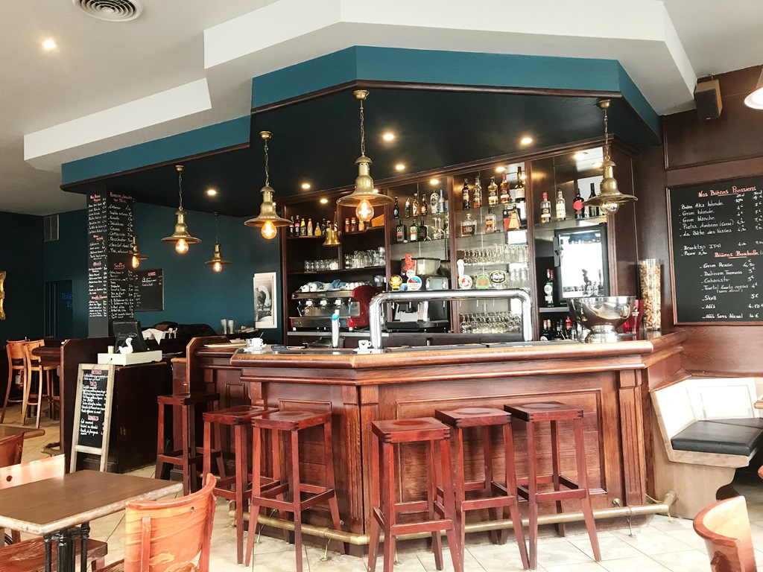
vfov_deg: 49.7
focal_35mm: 28
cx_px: 382
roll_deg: +2.4
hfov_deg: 63.4
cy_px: 286
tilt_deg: +2.5
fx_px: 617
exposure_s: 1/17
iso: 50
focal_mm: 3.99
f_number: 1.8
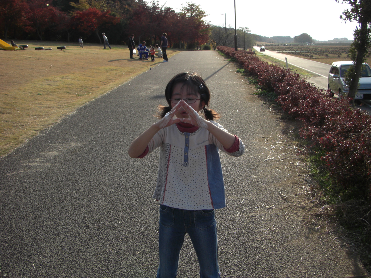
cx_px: 186
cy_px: 139
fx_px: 407
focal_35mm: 38
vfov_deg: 37.7
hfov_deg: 49.0
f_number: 4.6
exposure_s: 1/250
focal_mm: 6.3
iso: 64
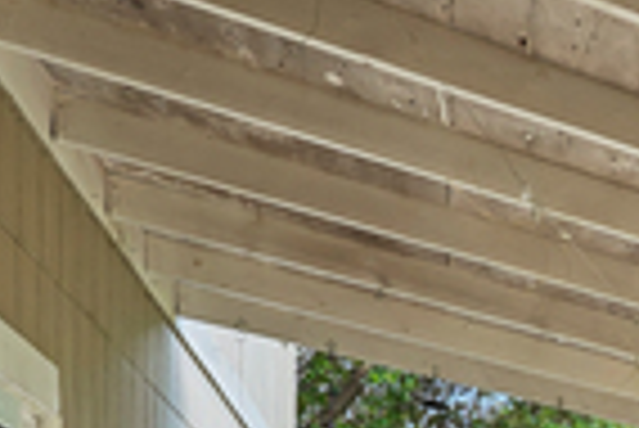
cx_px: 1044
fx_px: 1279
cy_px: 692
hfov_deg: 21.7
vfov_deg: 16.7
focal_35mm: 72
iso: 100
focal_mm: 16
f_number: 8
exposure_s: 1/50
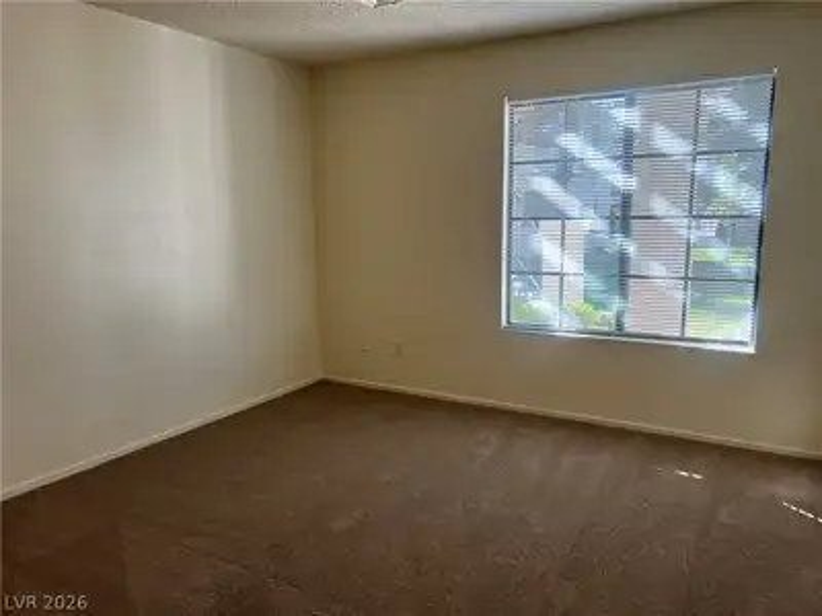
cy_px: 308
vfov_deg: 53.1
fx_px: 617
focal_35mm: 26
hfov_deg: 67.3
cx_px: 411
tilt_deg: -9.7
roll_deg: +0.2
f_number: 1.5
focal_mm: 5.7
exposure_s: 1/163
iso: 64
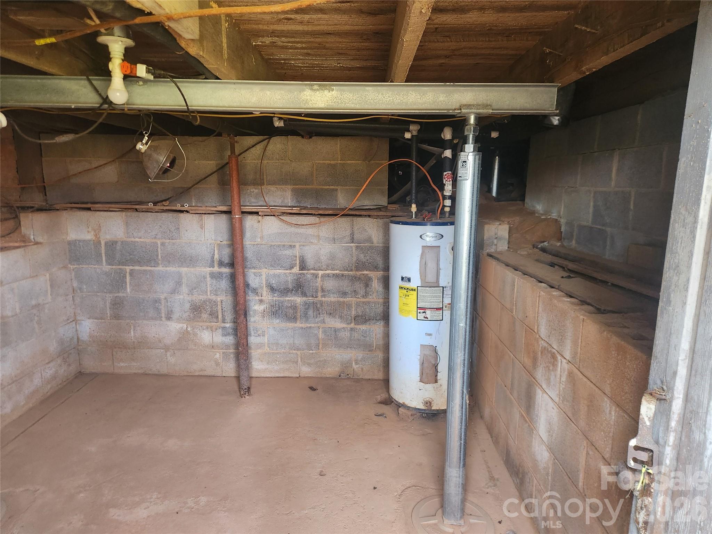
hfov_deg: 73.9
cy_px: 267
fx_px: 473
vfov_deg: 58.9
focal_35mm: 23
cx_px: 356
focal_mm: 5.4
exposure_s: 1/100
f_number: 1.8
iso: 640
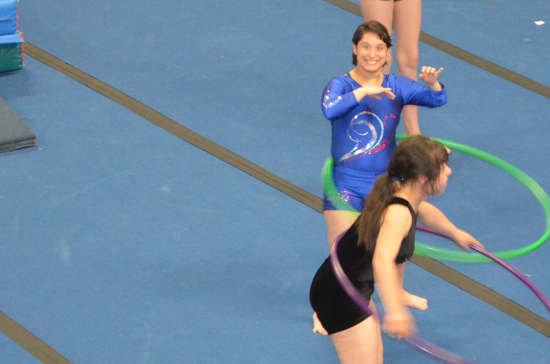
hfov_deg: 9.7
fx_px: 3252
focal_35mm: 213
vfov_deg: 6.4
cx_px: 356
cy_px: 115
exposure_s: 1/60
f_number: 5.6
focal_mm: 55
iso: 3200
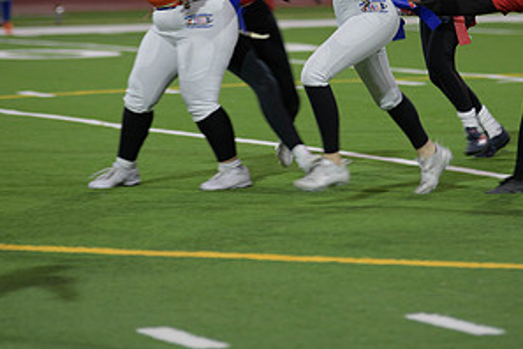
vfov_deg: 4.3
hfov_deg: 6.4
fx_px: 4678
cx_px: 294
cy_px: 17
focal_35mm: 322
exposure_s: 1/200
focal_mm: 165
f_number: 2.8
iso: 500
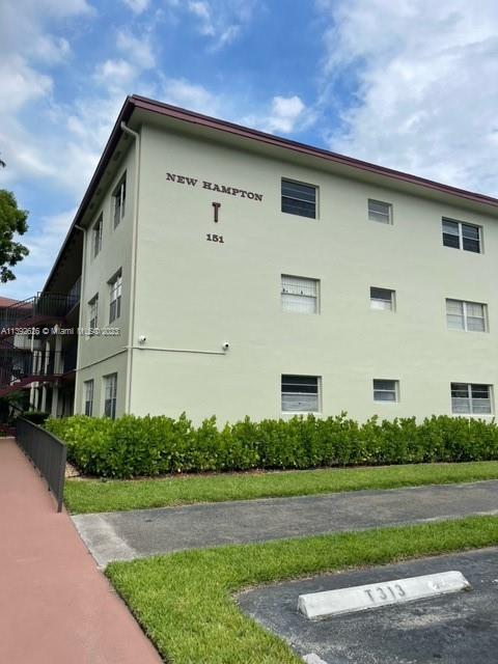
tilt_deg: +12.9
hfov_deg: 53.1
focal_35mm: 26
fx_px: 499
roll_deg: -0.6
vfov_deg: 67.3
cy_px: 332
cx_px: 249
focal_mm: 5.1
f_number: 1.6
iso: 32
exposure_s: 1/3448
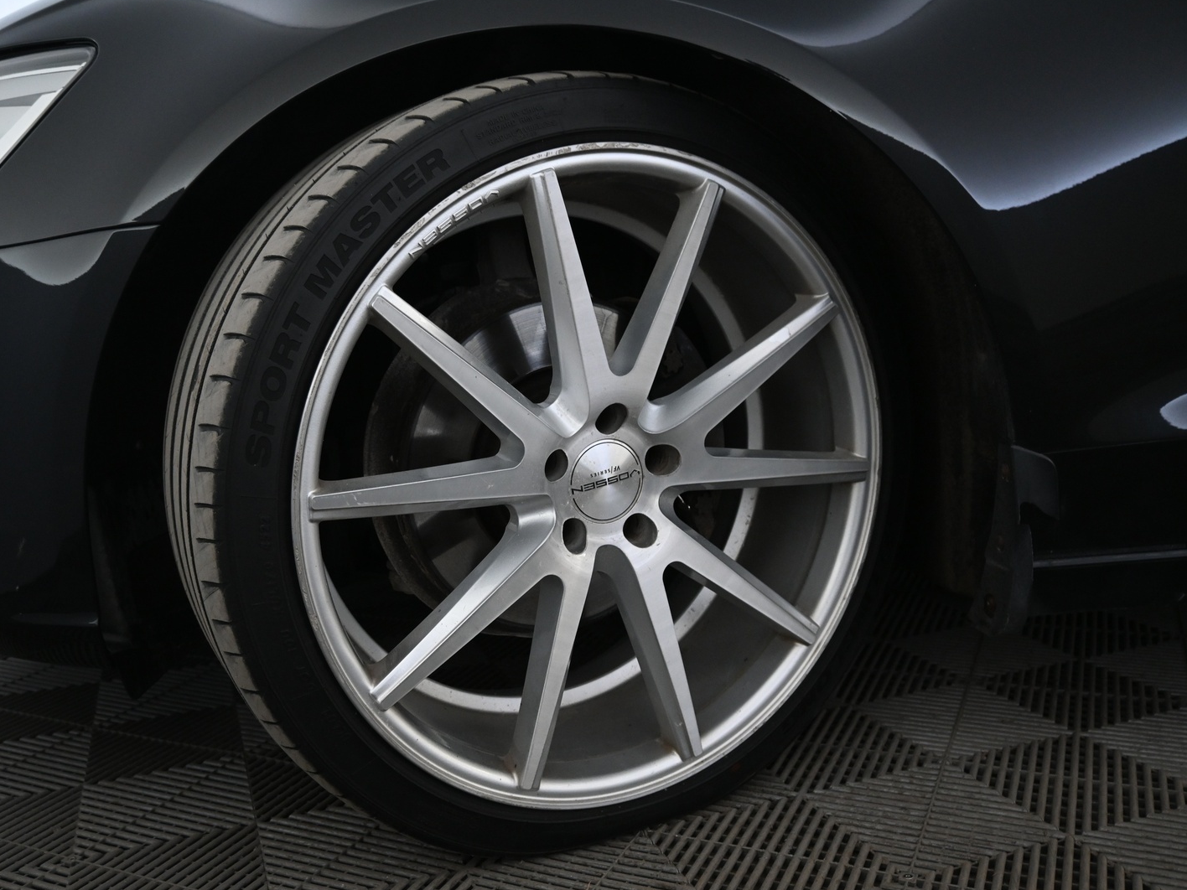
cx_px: 543
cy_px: 447
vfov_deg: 42.9
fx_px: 1132
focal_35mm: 33
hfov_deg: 55.3
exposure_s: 1/30
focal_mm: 20
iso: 1250
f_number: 3.8
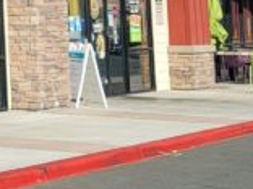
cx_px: -418
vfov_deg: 8.9
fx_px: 1199
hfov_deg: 10.0
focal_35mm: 164
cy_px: -73
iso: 20
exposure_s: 1/854
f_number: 1.8
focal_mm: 7
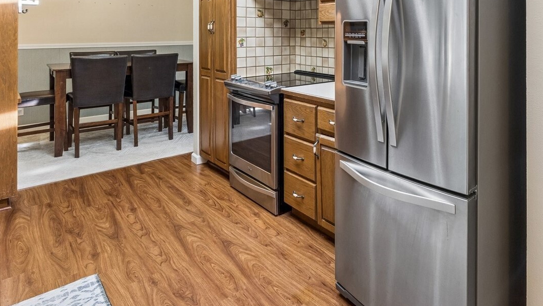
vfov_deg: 42.1
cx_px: 389
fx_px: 360
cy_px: 29
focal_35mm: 25
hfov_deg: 70.4
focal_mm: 10
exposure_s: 1/5
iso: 250
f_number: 9
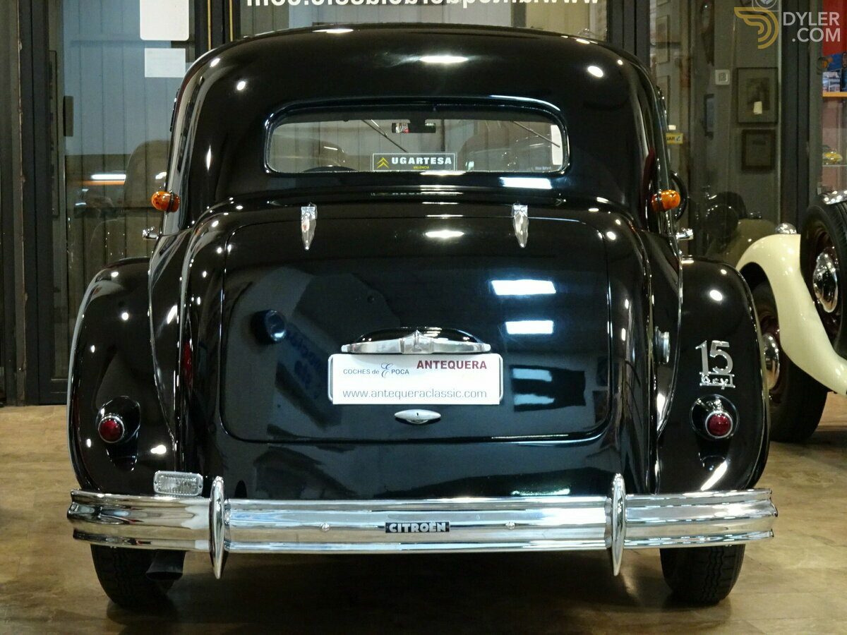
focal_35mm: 75
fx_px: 1835
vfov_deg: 19.6
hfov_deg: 26.0
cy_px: 318
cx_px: 424
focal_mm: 12.87
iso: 800
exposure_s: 1/13
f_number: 5
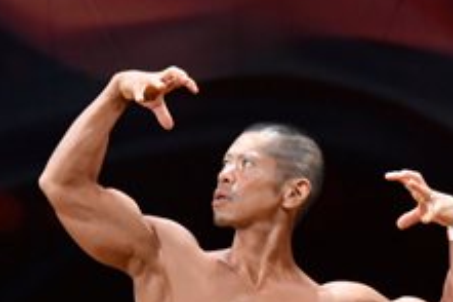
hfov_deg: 2.5
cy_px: 464
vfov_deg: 1.6
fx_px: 10574
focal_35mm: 841
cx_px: 317
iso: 3200
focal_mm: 160
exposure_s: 1/400
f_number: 5.6
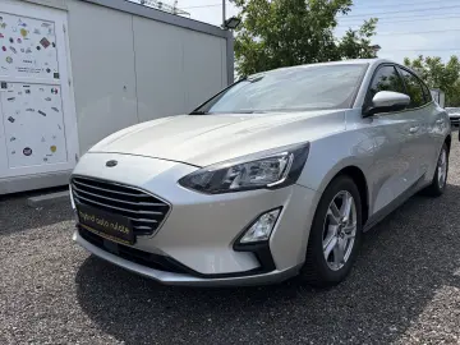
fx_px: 346
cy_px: 172
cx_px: 230
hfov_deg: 67.3
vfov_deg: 53.1
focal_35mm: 26
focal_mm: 5.96
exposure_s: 1/6993
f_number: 1.6
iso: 64
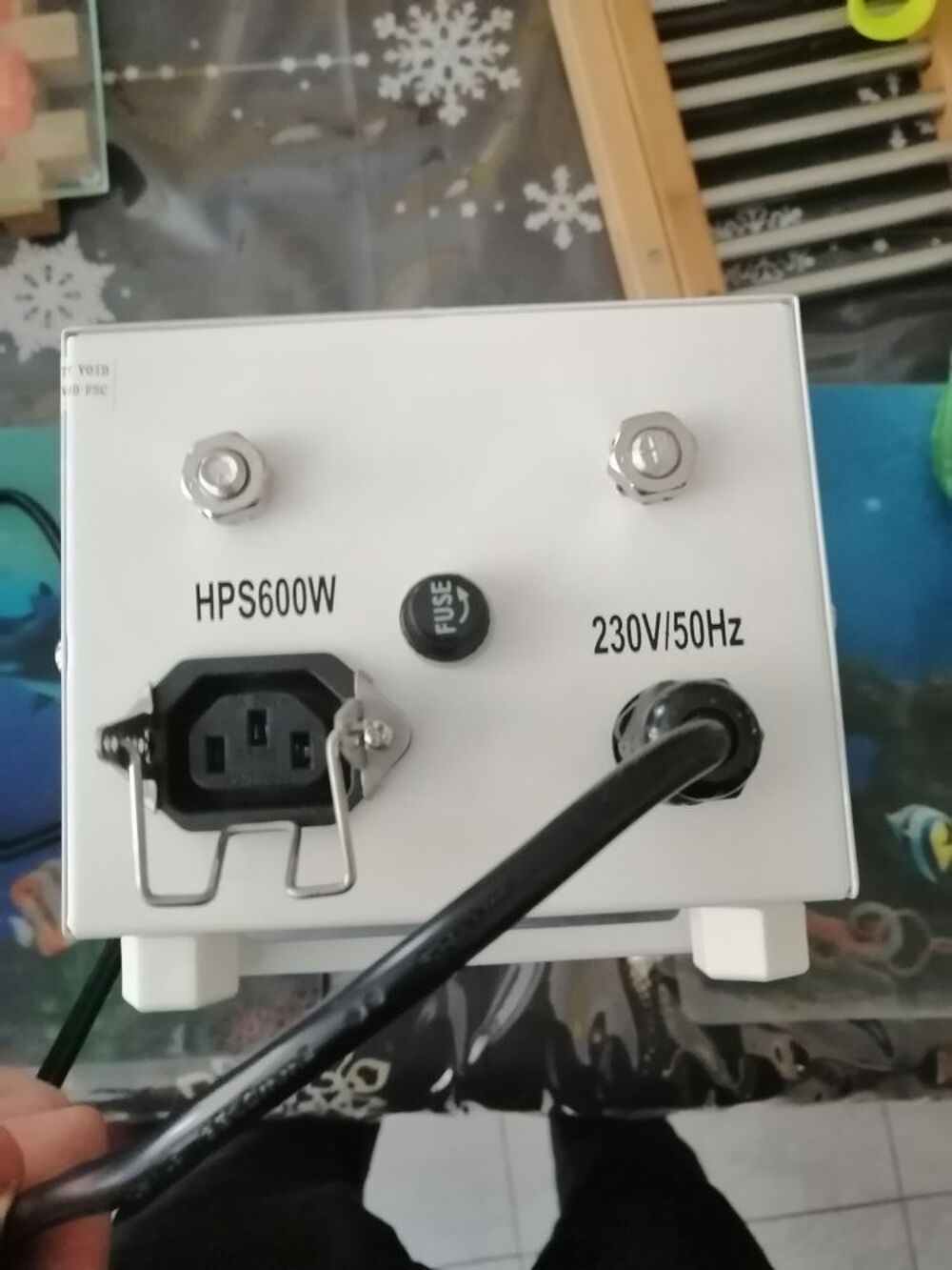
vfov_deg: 67.3
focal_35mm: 26
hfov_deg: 53.1
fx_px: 953
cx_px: 476
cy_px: 635
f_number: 1.8
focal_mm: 3.95
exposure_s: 1/16.7
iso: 800
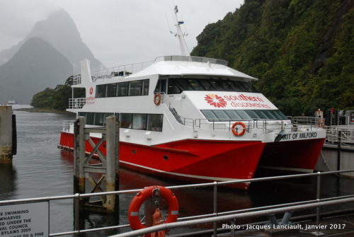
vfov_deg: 35.6
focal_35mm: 38
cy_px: 118
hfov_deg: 51.2
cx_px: 177
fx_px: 369
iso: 500
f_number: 9
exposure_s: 1/320
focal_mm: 25
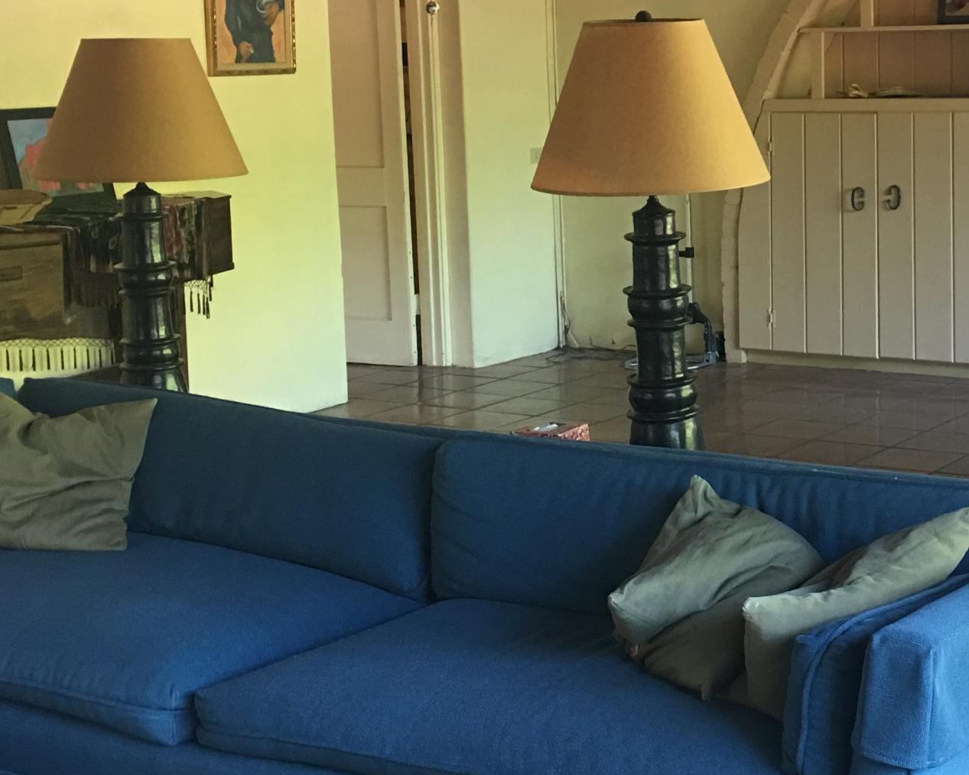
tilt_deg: -5.8
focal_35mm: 67
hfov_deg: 27.4
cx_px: 841
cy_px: 264
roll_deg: +0.1
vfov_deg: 22.7
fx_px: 1922
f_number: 2.2
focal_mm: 4.15
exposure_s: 1/15
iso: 50
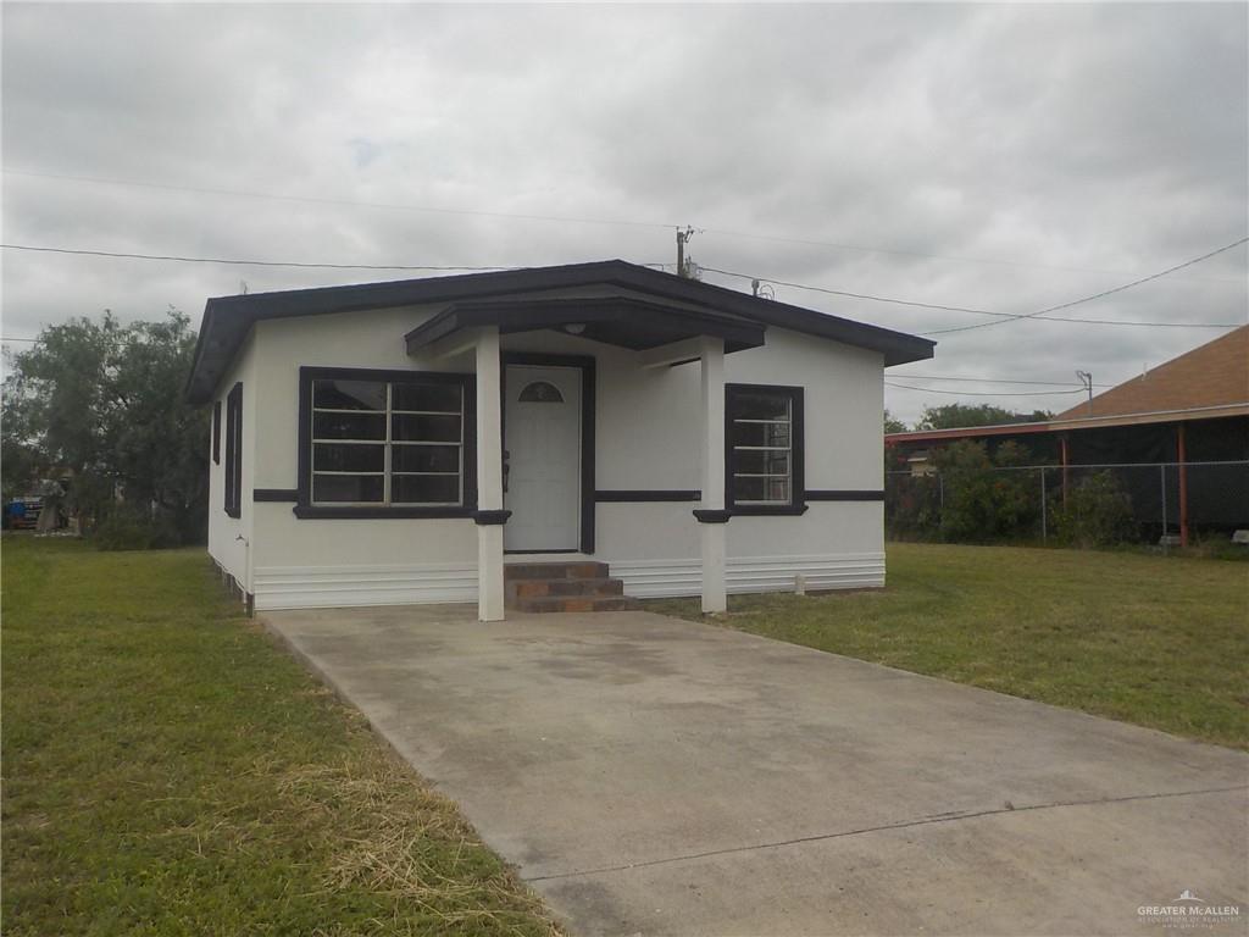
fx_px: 1082
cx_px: 624
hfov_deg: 60.0
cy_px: 468
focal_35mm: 30
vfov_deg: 46.8
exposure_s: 1/640
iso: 125
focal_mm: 4.1
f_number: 6.6
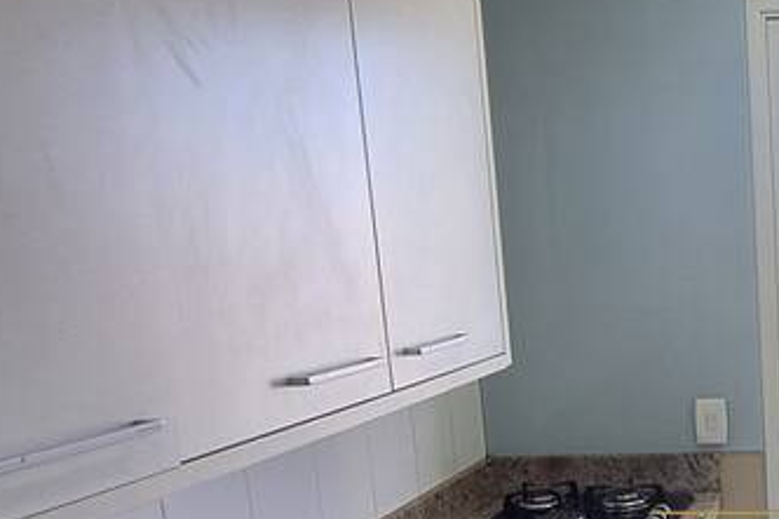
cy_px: 406
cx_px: 896
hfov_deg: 36.3
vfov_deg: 29.9
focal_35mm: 44
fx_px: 952
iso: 50
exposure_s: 1/60
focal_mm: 1.74
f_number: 2.2
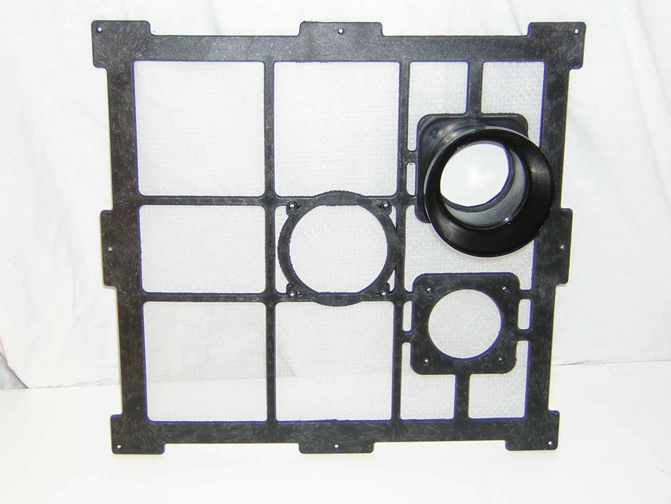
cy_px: 252
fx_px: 1202
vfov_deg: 23.7
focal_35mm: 62
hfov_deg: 31.2
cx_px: 336
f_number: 3.4
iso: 50
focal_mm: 8.1
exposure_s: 1/60.1
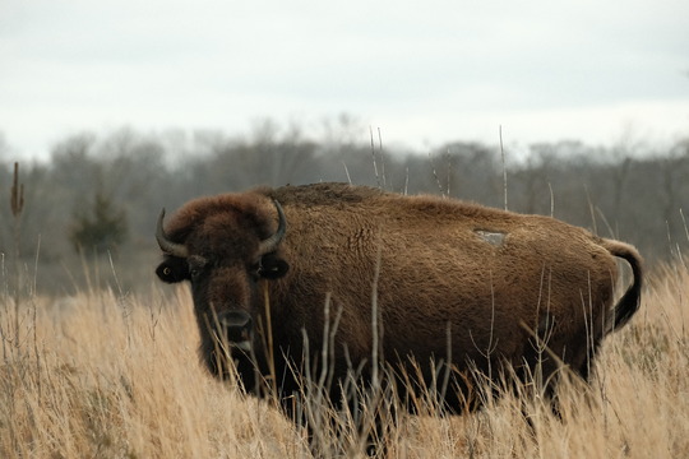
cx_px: 344
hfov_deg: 4.6
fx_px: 8612
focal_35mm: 450
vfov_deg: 3.1
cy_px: 230
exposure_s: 1/1000
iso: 5000
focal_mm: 300
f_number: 7.1
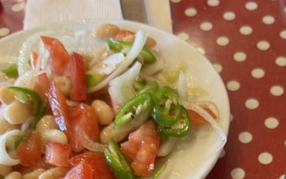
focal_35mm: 66
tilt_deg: -59.5
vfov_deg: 17.3
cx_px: 196
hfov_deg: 30.8
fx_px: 515
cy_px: 285
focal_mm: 6.76
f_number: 1.78
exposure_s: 1/121
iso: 125
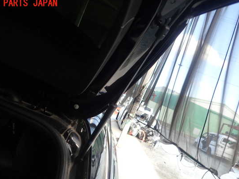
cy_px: 98
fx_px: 193
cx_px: 110
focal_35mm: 28
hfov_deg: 63.4
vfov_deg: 49.7
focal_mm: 4.5
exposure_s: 1/60
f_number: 2
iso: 100
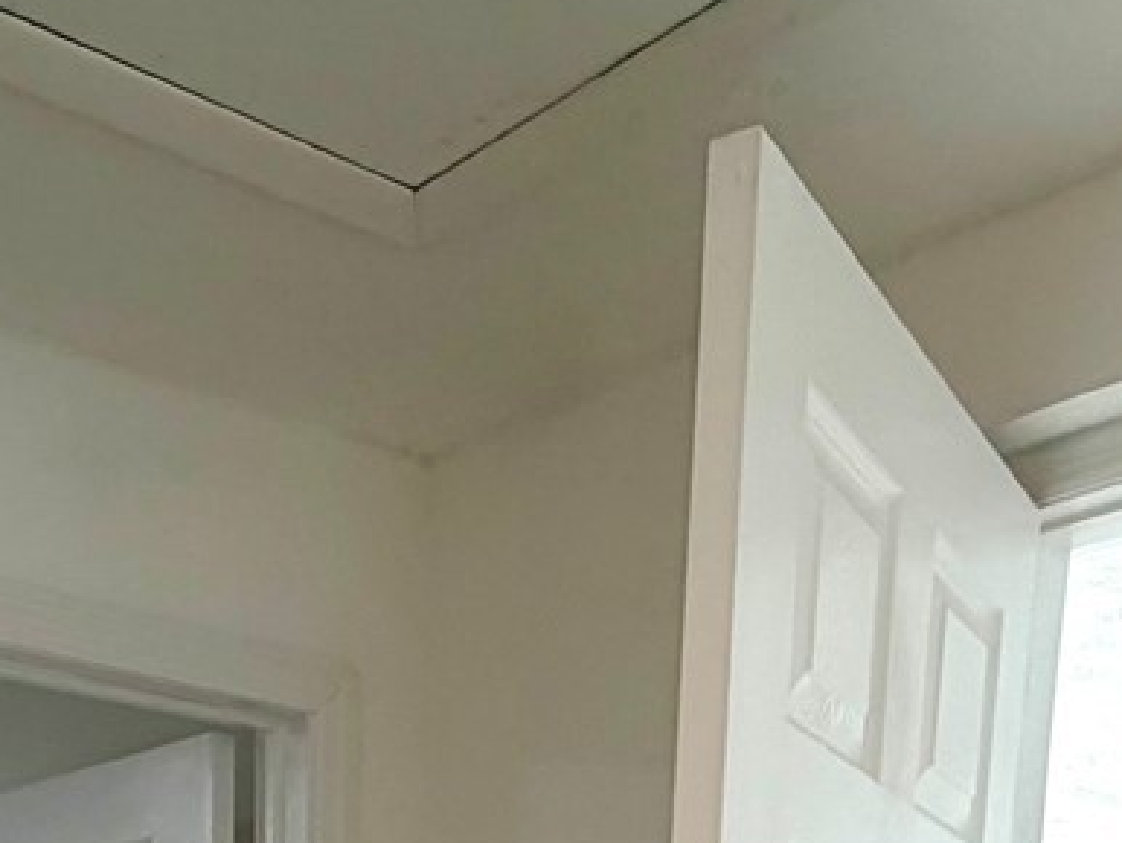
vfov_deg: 18.4
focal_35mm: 58
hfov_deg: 32.8
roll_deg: -1.8
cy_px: 1608
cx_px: 326
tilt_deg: -11.4
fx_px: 1881
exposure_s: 1/120
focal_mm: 2.22
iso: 100
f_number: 2.2
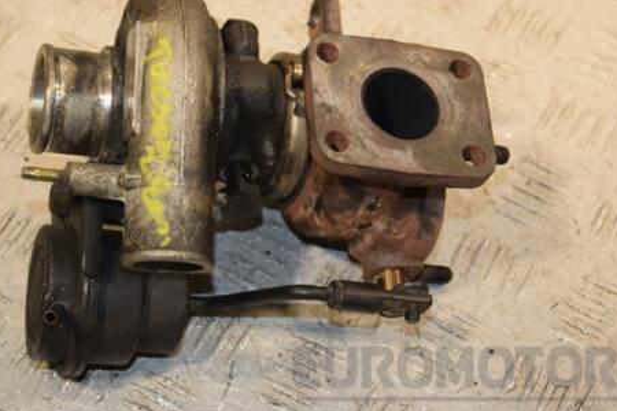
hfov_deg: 21.2
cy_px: 185
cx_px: 267
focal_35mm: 96
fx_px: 1645
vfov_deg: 14.2
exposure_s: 1/200
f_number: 5.6
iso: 800
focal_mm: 48
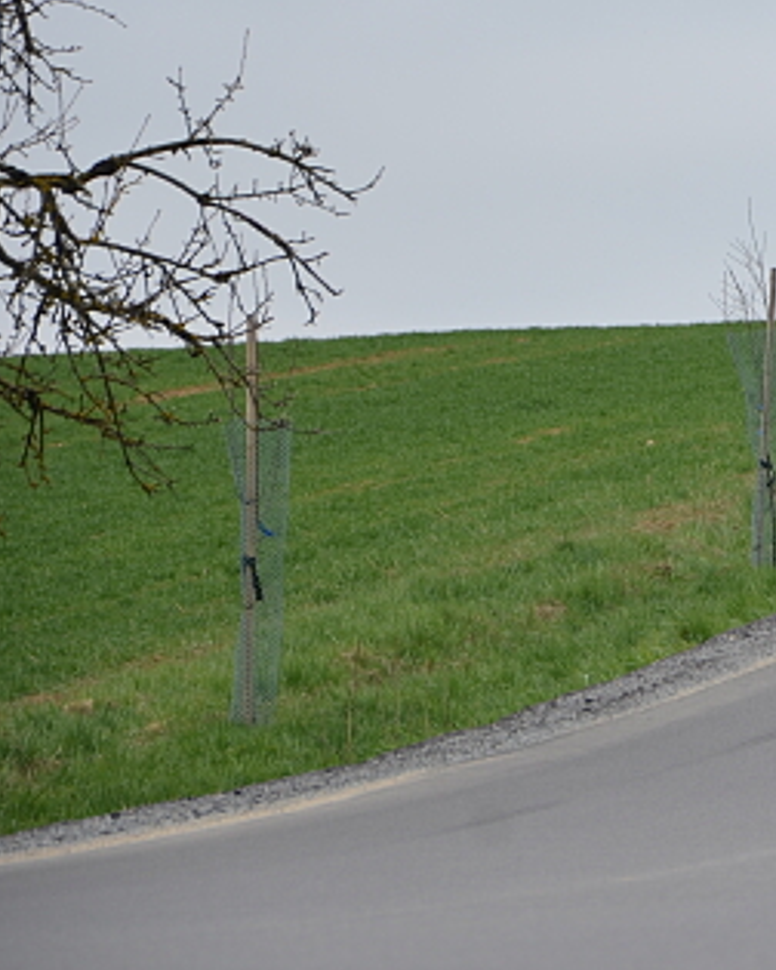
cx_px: 1182
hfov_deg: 4.1
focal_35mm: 374
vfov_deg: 5.2
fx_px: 10742
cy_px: 329
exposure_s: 1/250
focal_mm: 105
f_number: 5.6
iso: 100
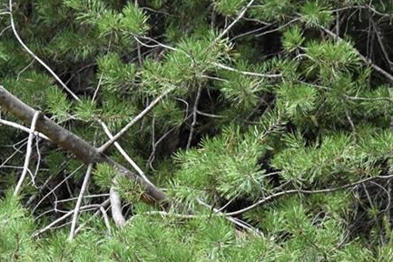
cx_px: 826
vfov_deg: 3.5
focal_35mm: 390
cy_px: 412
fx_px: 4258
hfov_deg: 5.2
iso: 400
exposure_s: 1/200
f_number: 7.1
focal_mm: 55
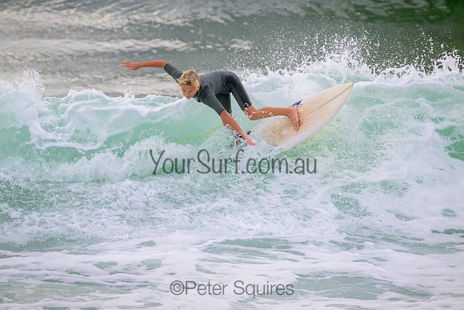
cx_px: 232
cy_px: 155
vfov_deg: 1.7
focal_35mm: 800
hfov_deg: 2.6
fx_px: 10313
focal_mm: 800
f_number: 11
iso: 2000
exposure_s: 1/2000
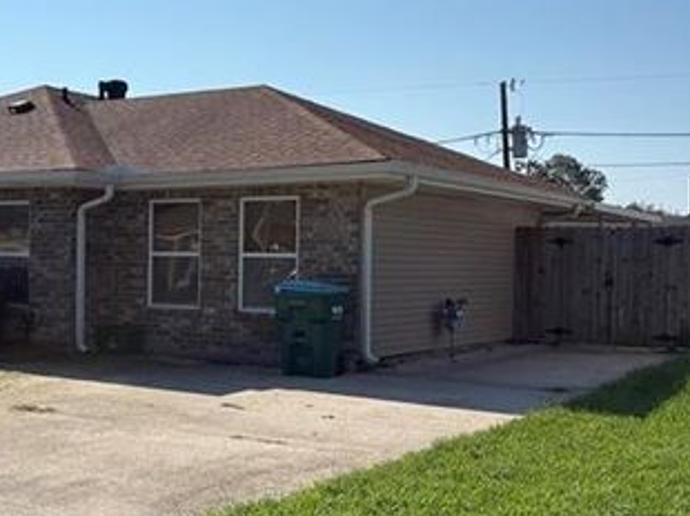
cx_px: 140
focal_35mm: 56
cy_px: 286
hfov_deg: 33.4
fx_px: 1115
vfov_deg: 26.1
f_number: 1.6
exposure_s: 1/6993
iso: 50
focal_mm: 5.96
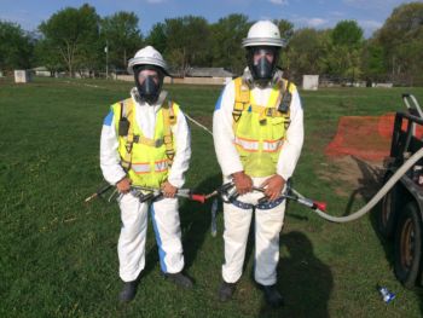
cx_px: 212
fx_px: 367
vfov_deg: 46.8
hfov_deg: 59.9
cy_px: 159
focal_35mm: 30
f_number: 2.2
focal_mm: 4.12
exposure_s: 1/5128
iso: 50
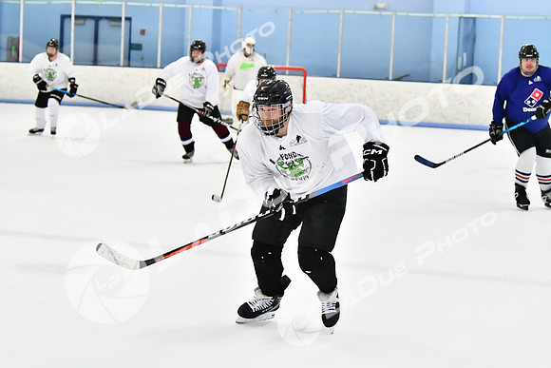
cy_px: 184
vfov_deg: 4.6
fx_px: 4593
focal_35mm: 300
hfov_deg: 6.9
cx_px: 276
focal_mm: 200
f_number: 3.2
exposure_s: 1/1250
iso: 6400
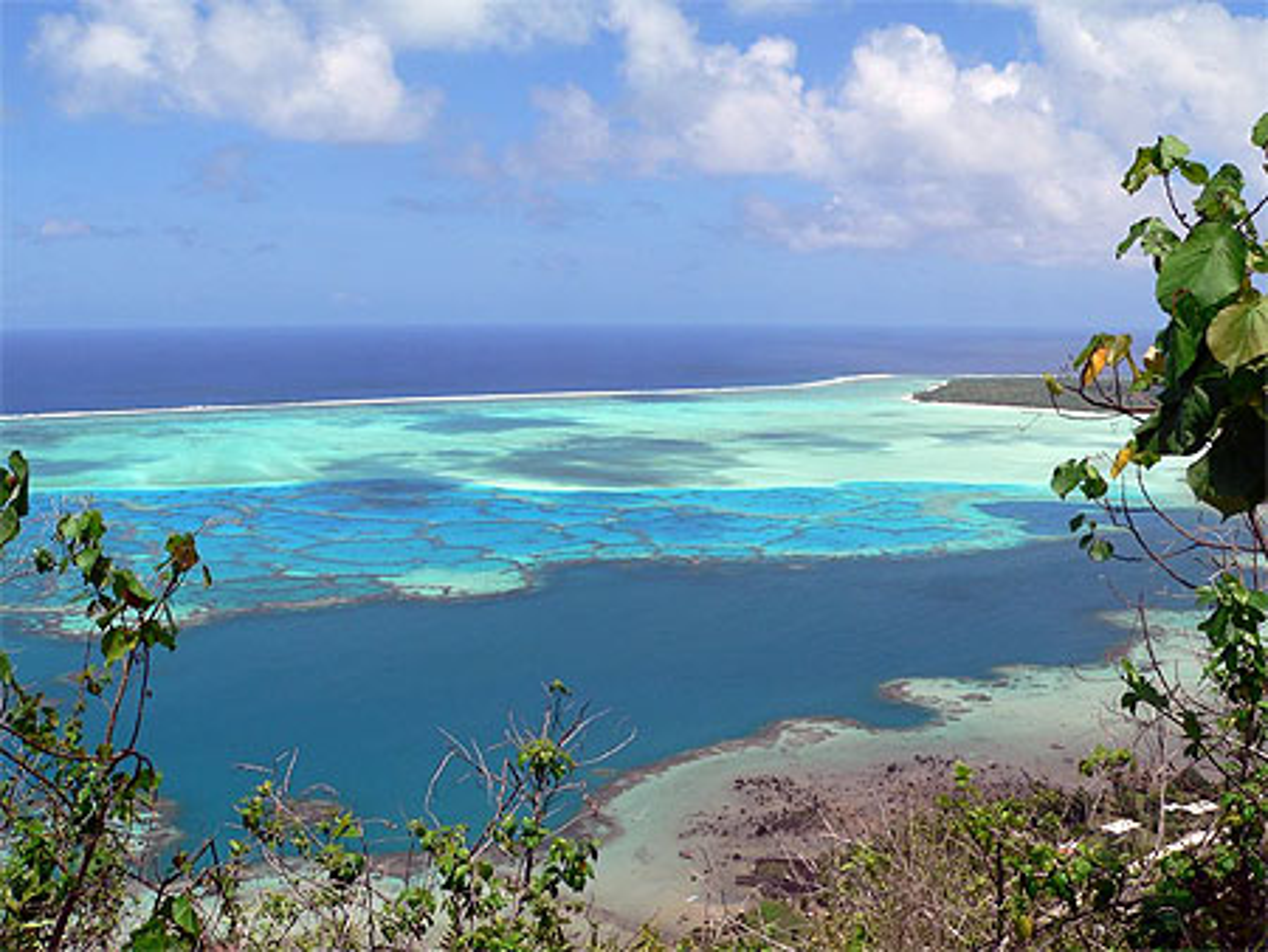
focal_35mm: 36
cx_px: 634
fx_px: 1319
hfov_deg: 51.3
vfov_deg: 39.7
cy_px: 476
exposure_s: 1/500
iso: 80
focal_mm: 6
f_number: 5.6
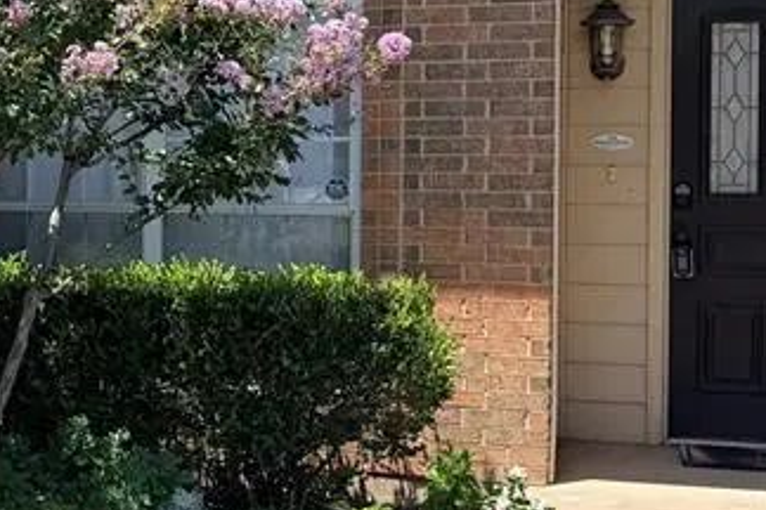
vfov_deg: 17.2
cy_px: 187
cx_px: -7
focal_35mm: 79
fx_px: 1681
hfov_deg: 24.5
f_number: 1.78
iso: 80
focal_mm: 6.76
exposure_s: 1/2703
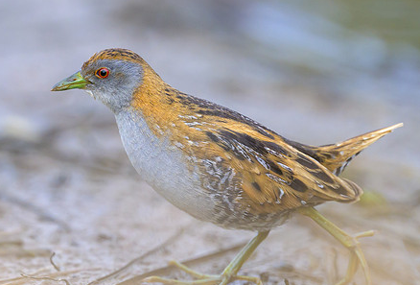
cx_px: 134
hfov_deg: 2.0
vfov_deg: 1.4
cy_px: 153
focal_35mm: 1013
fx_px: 11880
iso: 1100
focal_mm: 400
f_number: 2.8
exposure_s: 1/3200
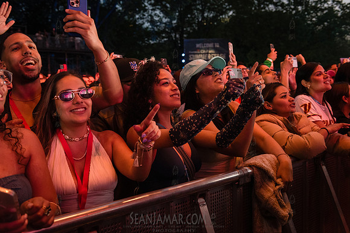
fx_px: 370
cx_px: 175
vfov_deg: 35.1
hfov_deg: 50.7
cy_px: 116
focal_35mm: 38
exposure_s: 1/320
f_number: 4
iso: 5000
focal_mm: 38
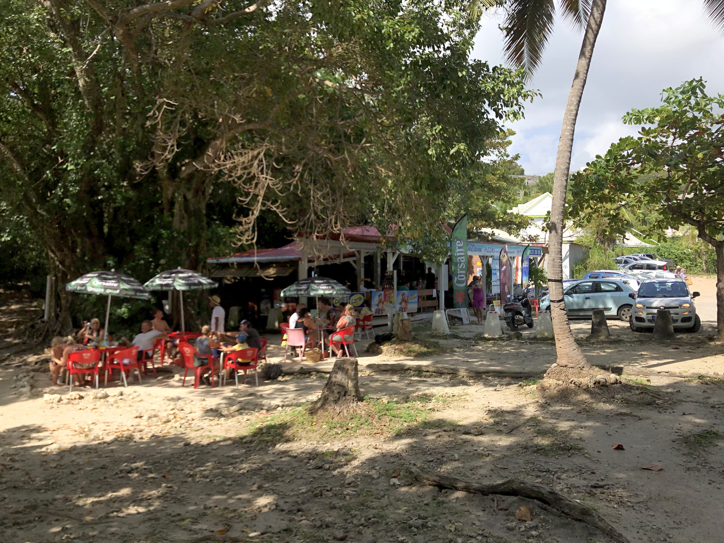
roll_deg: +1.2
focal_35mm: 28
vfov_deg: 49.7
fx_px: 586
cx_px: 362
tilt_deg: +0.6
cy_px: 272
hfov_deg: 63.4
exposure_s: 1/3003
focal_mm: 4
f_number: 1.8
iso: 20
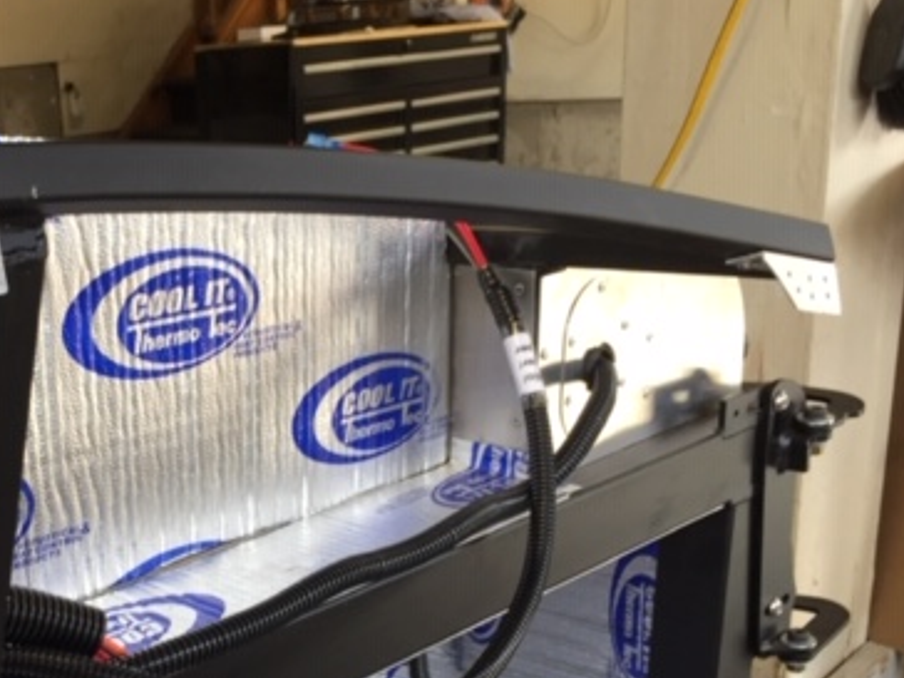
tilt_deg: -19.6
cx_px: 149
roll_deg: +5.0
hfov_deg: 35.9
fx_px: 1332
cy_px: 536
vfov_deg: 28.0
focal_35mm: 51
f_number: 2.2
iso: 32
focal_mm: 4.15
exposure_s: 1/60
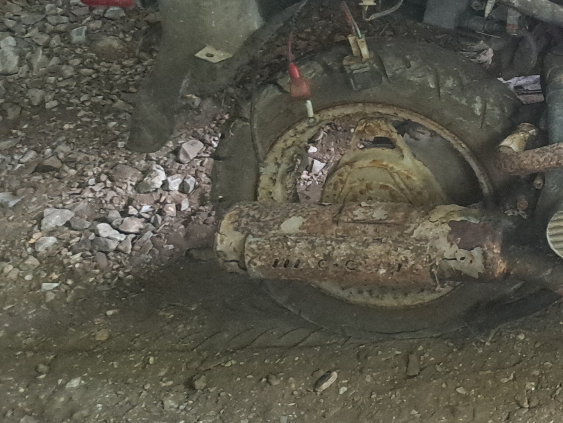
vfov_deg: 18.1
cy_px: -103
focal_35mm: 77
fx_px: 1252
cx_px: 886
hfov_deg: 20.8
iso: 500
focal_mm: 5.23
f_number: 1.8
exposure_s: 1/25
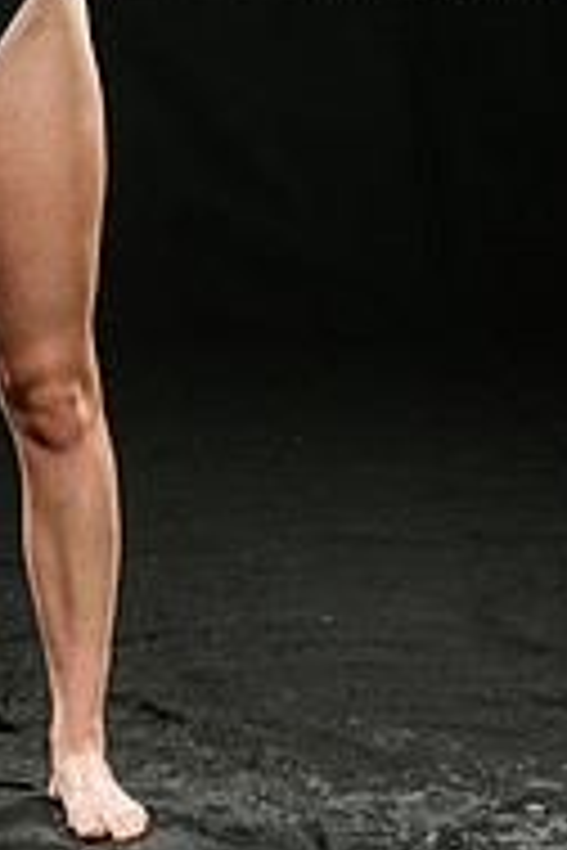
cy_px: 9
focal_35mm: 233
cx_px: -68
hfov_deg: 5.9
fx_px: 5504
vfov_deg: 8.8
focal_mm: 98
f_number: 5.6
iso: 400
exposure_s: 1/200
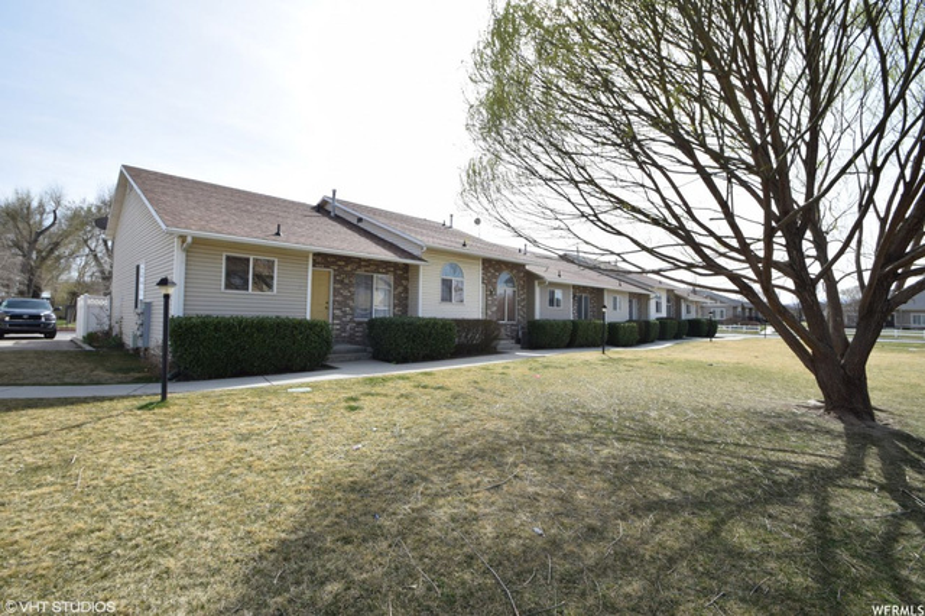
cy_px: 308
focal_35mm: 15
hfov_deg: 100.4
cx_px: 462
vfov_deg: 77.3
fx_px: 385
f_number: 10
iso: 200
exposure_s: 1/200
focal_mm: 10
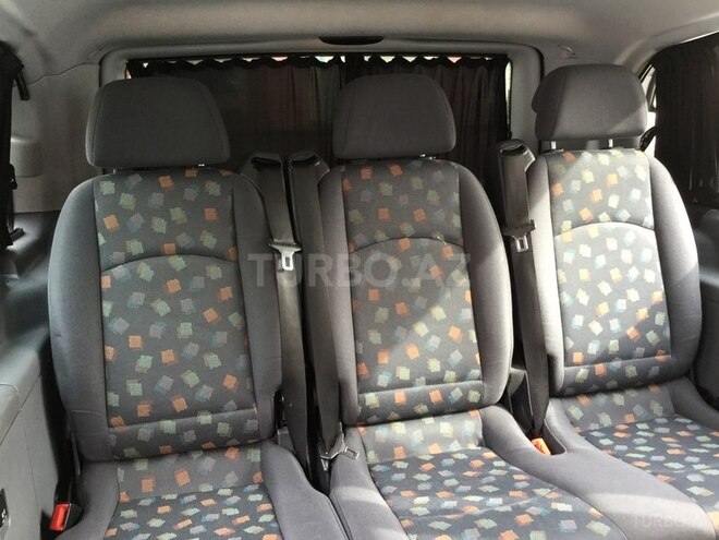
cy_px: 270
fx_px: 644
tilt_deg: -13.9
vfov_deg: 45.4
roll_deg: +1.3
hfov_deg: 58.4
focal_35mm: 31
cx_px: 360
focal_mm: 3.3
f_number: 2.4
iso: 80
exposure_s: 1/33
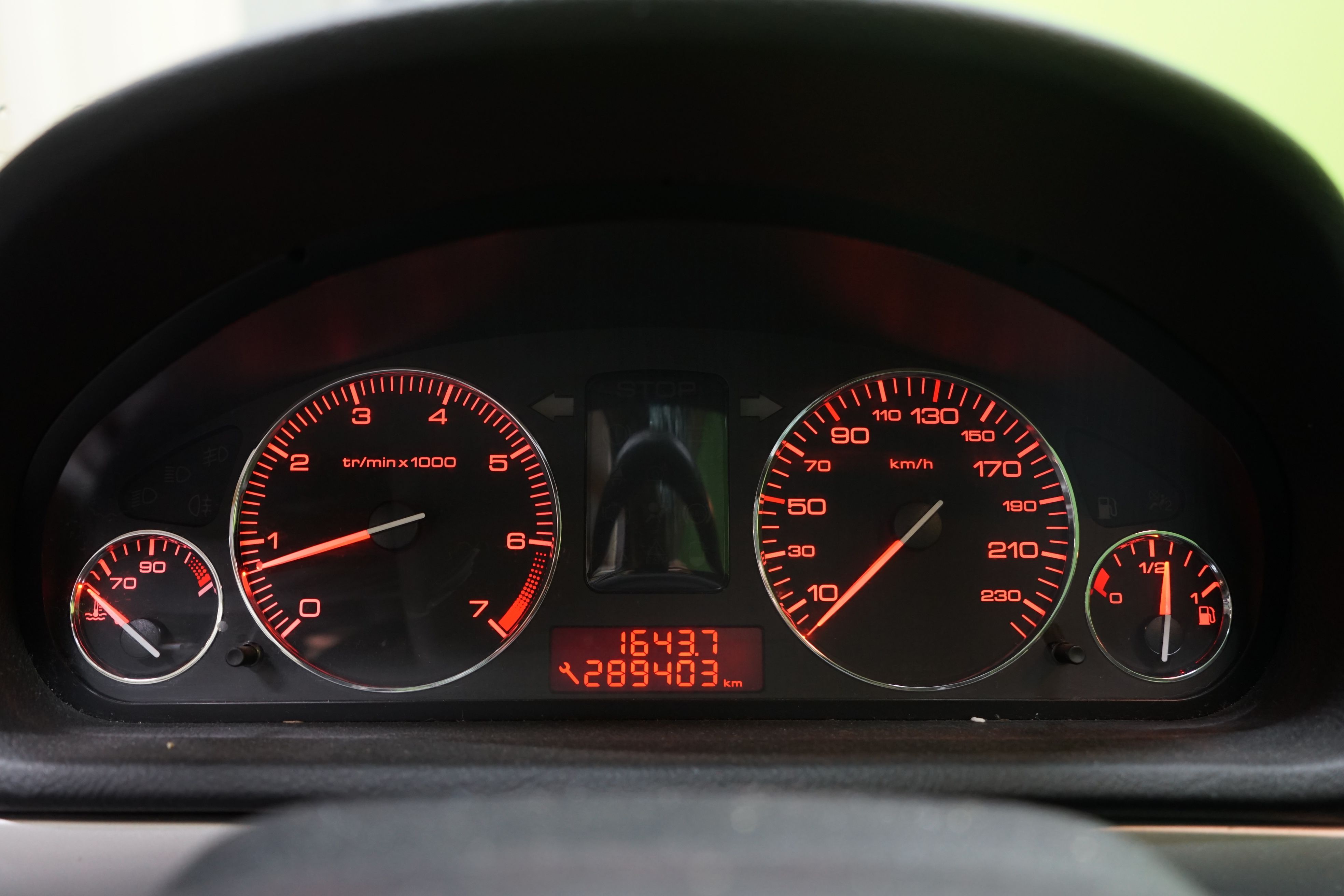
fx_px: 1269
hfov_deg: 55.8
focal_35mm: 34
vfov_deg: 38.9
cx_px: 672
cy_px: 448
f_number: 4.5
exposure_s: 1/25
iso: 1250
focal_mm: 34
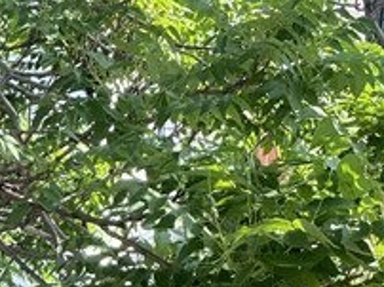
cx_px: -264
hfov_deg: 13.7
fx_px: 1463
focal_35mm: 132
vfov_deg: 9.8
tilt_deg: -25.3
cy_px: 703
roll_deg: +1.4
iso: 32
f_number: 1.8
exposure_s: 1/161
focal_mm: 4.25
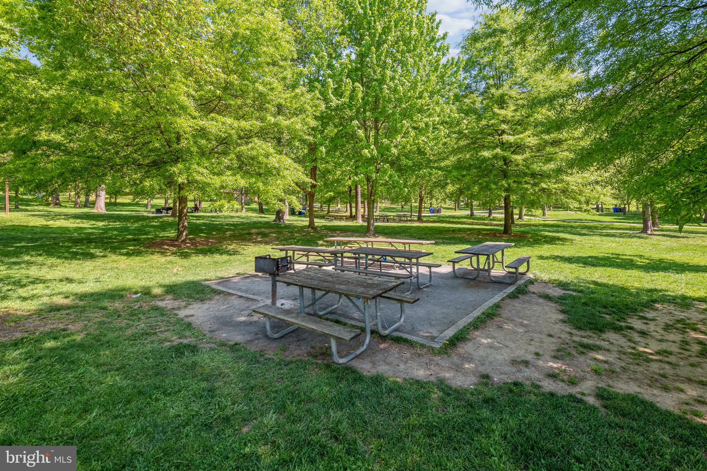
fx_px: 314
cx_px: 354
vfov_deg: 73.7
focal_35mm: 16
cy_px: 236
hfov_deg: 96.7
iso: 400
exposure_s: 1/60
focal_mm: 16
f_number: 8
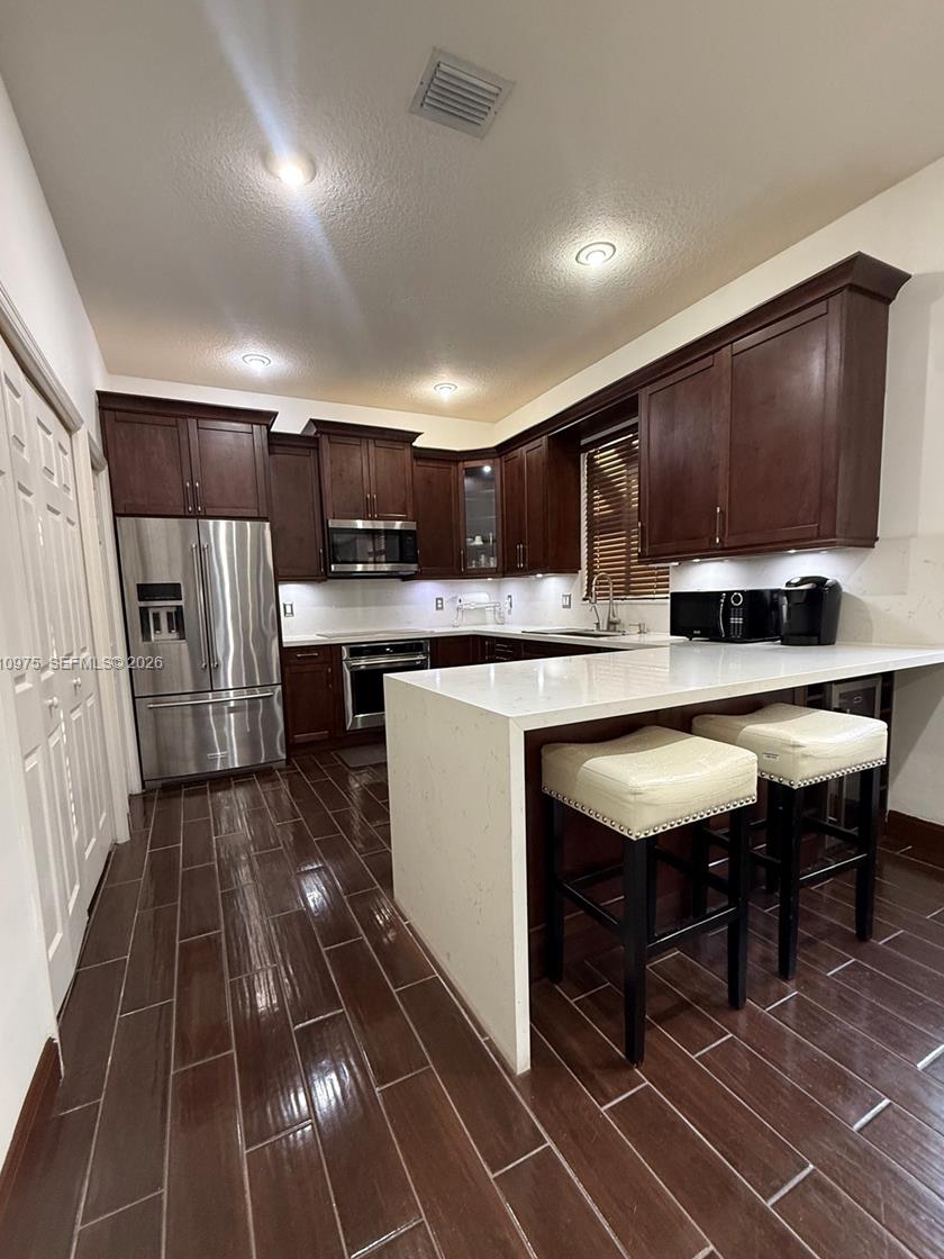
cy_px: 664
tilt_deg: -5.4
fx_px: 545
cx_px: 461
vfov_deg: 98.1
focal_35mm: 15
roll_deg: +2.1
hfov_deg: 81.7
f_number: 2.2
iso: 320
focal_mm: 2.22
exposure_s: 1/60
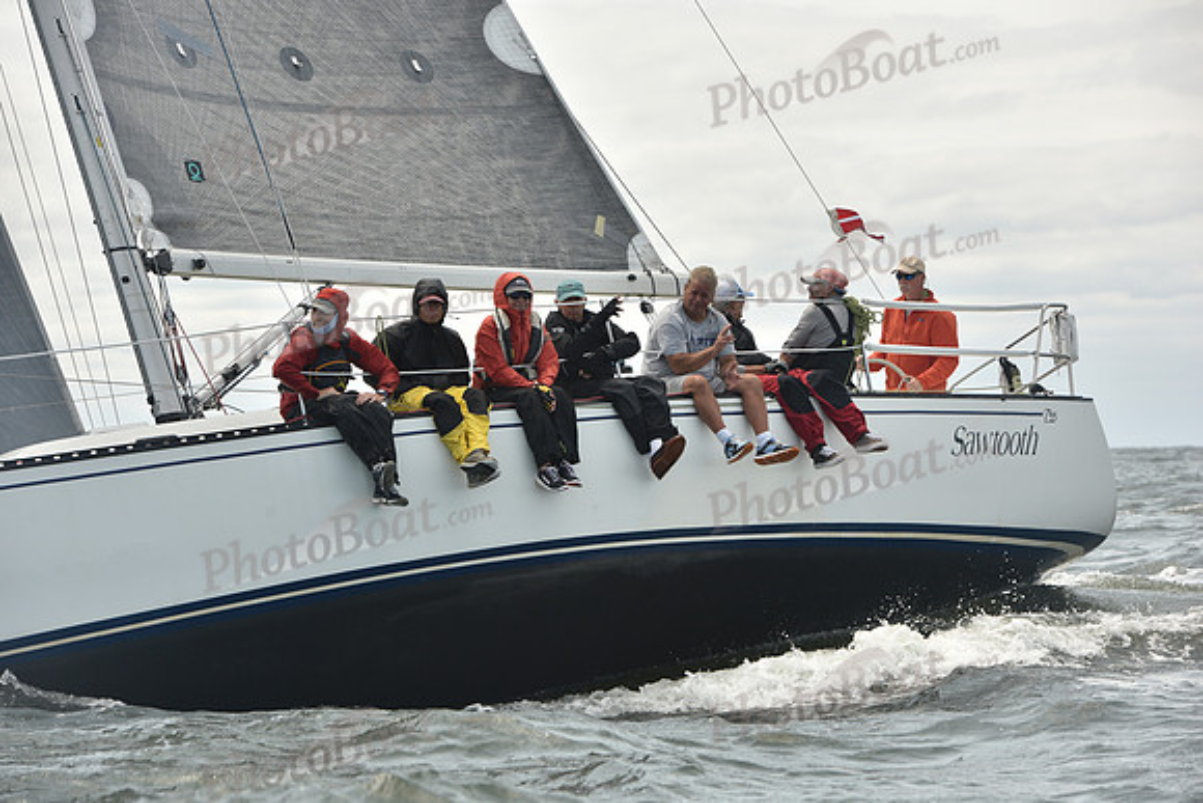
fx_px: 4846
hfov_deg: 14.2
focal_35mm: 145
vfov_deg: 9.5
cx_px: 602
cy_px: 402
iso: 250
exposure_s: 1/800
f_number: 8
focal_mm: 145
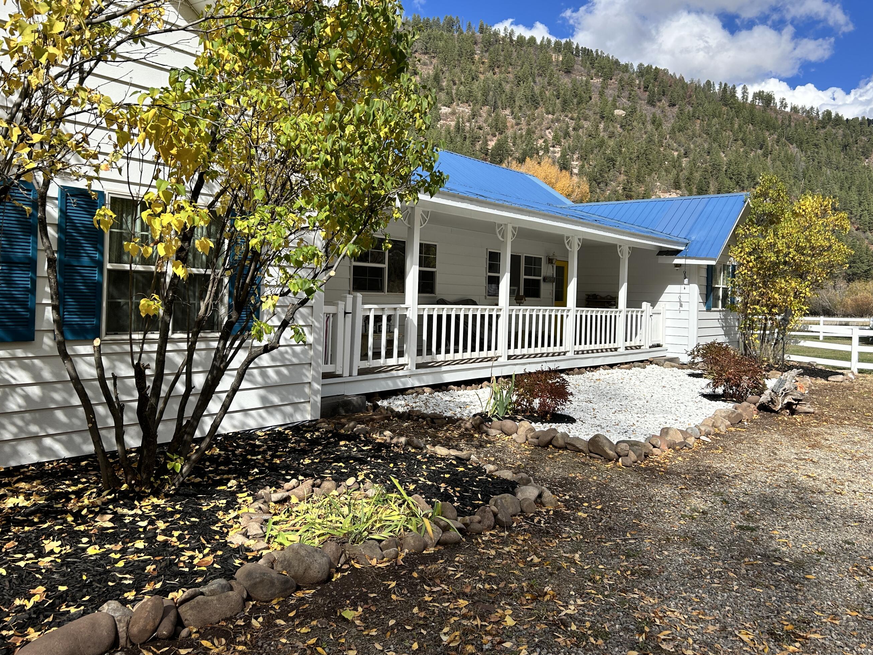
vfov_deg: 46.8
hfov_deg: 60.0
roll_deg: -1.6
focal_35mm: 30
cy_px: 308
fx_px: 757
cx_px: 433
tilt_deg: -0.9
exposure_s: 1/3165
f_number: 1.5
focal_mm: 5.7
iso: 50
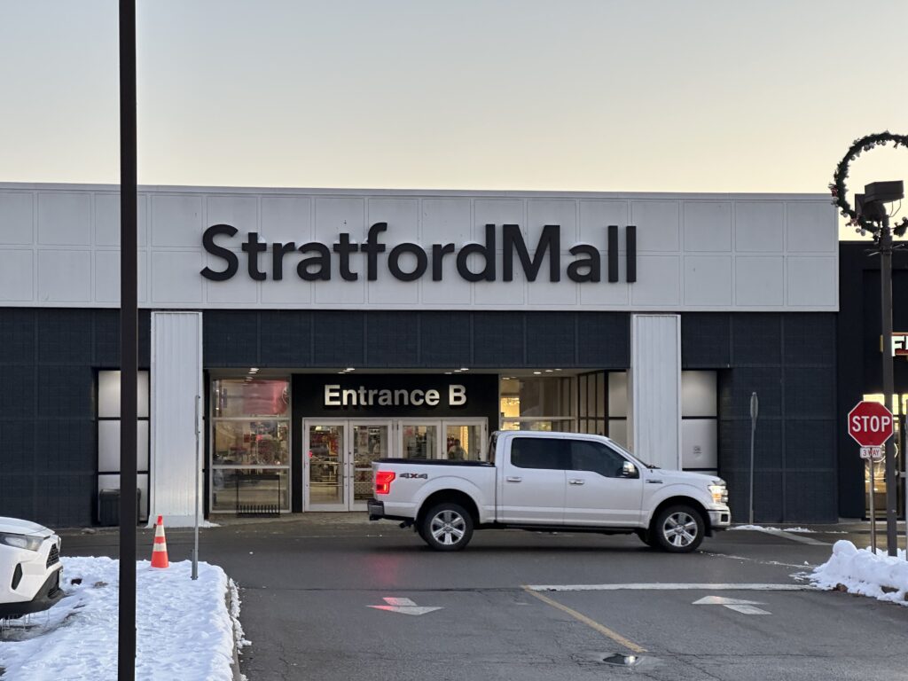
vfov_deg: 19.1
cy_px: 340
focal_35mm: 77
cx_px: 454
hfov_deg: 25.3
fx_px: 2020
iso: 125
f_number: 2.8
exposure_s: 1/99
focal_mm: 9
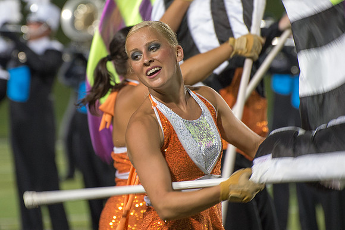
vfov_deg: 3.5
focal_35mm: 396
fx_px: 3789
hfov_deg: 5.2
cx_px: 127
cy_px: 78
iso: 2200
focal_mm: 220
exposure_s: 1/160
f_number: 5.3
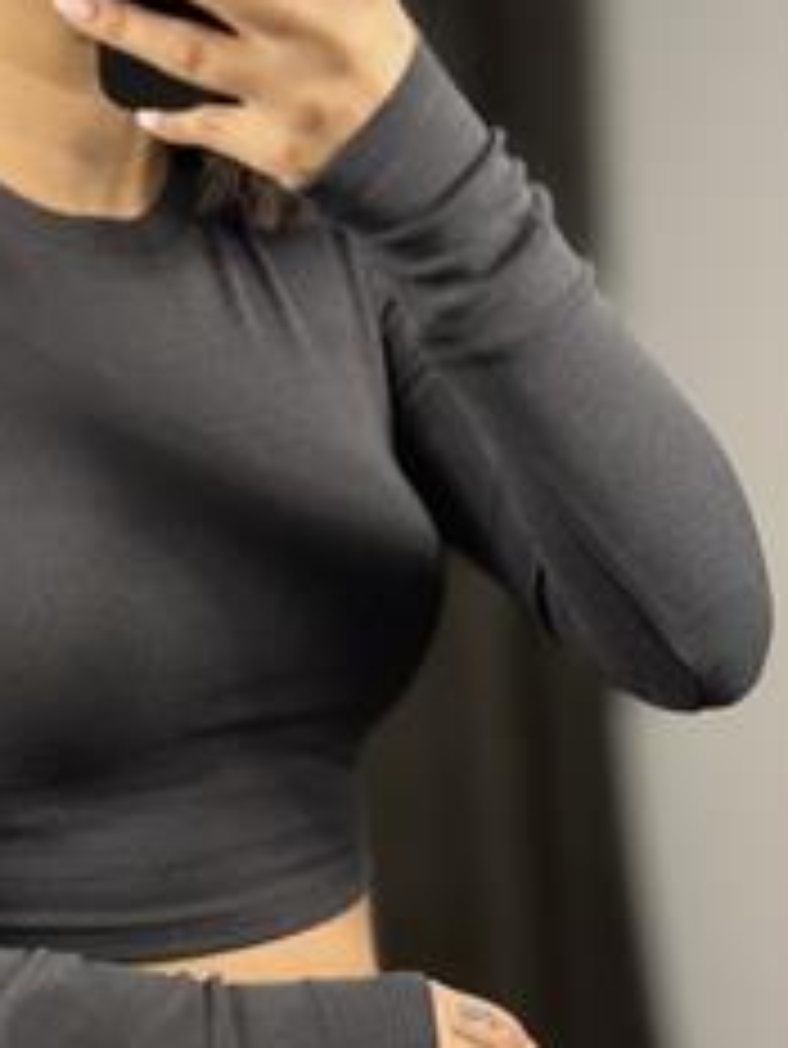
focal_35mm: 85
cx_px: 108
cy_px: 695
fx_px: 2578
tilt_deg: -32.2
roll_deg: +4.6
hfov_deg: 17.2
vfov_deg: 22.9
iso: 250
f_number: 1.78
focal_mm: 6.86
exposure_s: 1/100
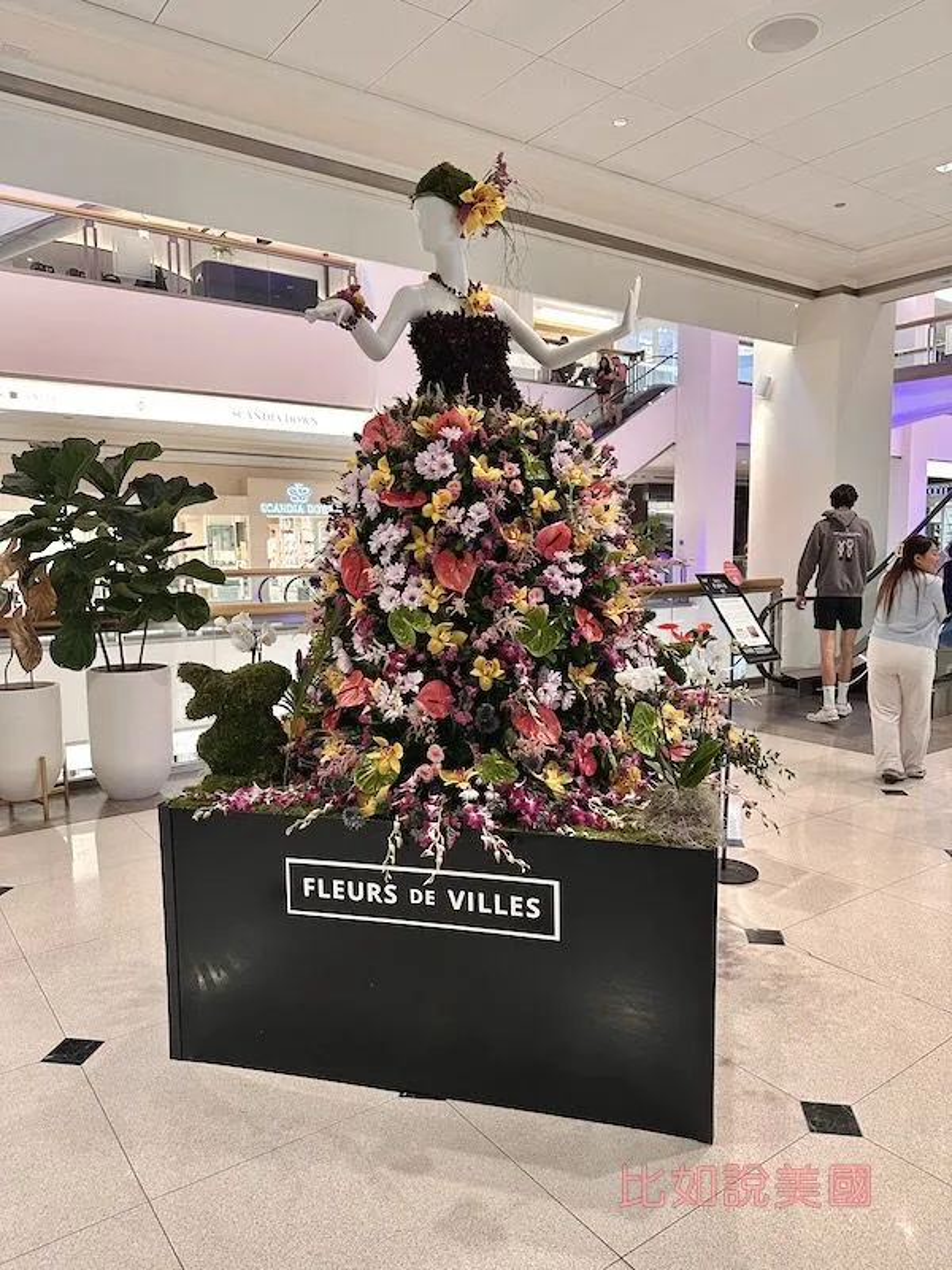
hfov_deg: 56.8
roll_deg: +0.0
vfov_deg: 71.6
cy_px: 635
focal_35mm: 24
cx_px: 476
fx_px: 880
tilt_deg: -6.6
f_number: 1.78
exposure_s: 1/60
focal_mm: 6.86
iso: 250
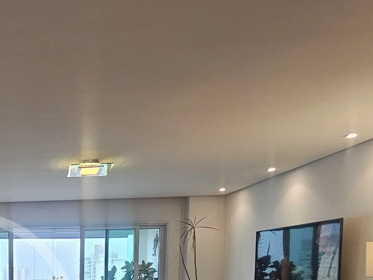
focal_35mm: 38
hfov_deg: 40.3
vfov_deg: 32.5
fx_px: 409
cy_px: 319
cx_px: -31
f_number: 2.2
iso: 125
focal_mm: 2.2
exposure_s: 1/60
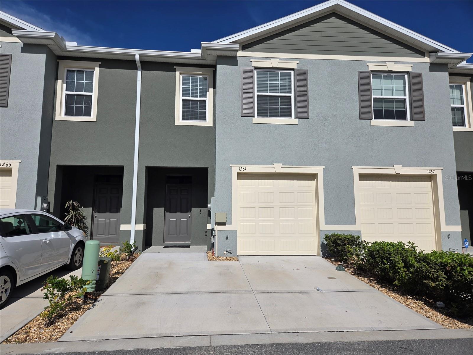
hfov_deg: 73.9
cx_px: 236
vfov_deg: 58.9
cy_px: 178
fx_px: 314
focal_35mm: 23
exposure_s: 1/5259
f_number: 1.8
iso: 25
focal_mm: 5.4
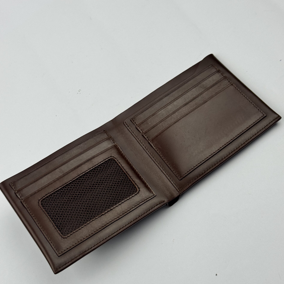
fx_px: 529
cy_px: 163
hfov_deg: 30.0
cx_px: 142
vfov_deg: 30.0
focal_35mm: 57
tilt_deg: -63.0
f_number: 1.78
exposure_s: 1/535
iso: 64
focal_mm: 6.76
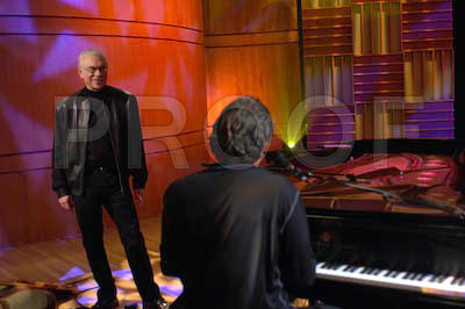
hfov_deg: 46.4
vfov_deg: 31.8
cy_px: 154
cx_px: 232
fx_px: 542
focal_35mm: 42
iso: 800
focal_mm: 28
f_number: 2.8
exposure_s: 1/60
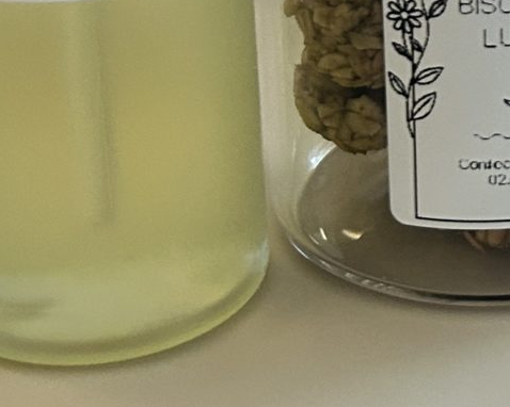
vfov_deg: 11.1
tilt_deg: -21.9
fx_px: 2052
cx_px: 887
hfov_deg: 13.0
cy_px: -98
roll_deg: -3.8
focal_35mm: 136
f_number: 1.5
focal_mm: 5.7
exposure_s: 1/56
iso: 200
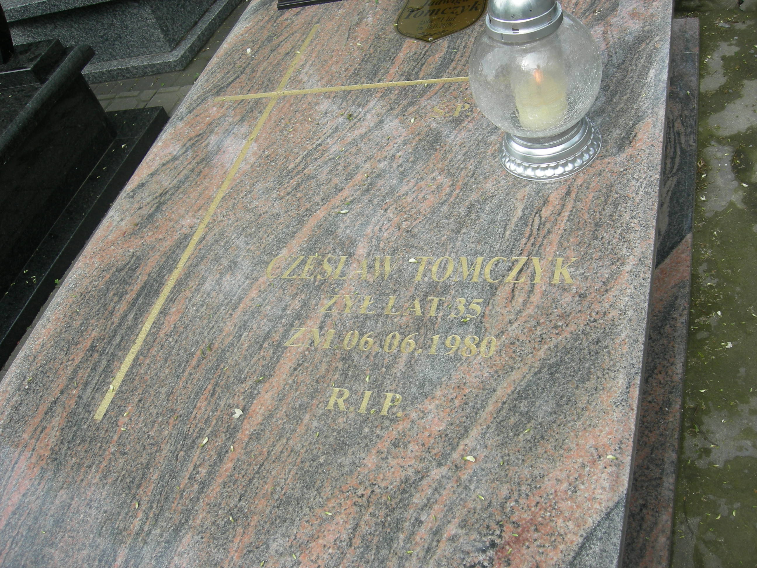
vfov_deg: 39.7
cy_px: 284
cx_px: 378
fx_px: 787
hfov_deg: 51.4
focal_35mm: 36
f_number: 6
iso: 64
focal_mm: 7.5
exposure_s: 1/301
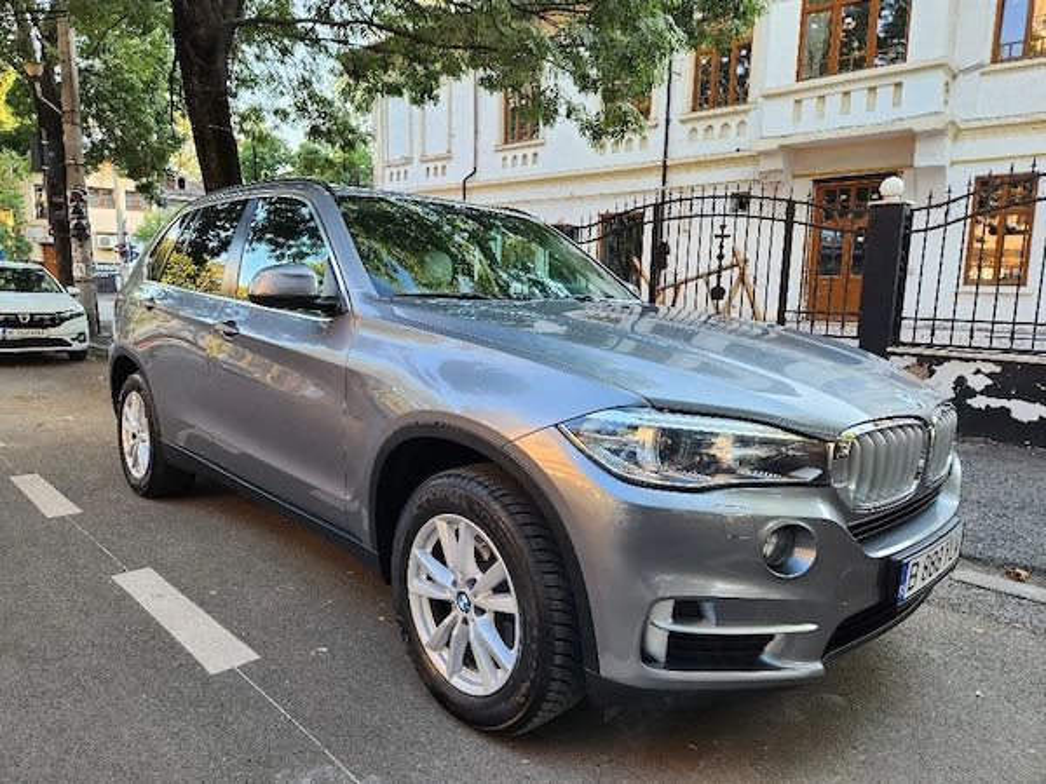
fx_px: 695
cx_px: 523
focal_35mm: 23
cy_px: 392
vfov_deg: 58.9
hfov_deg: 73.9
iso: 80
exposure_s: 1/182
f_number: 1.8
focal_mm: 5.4
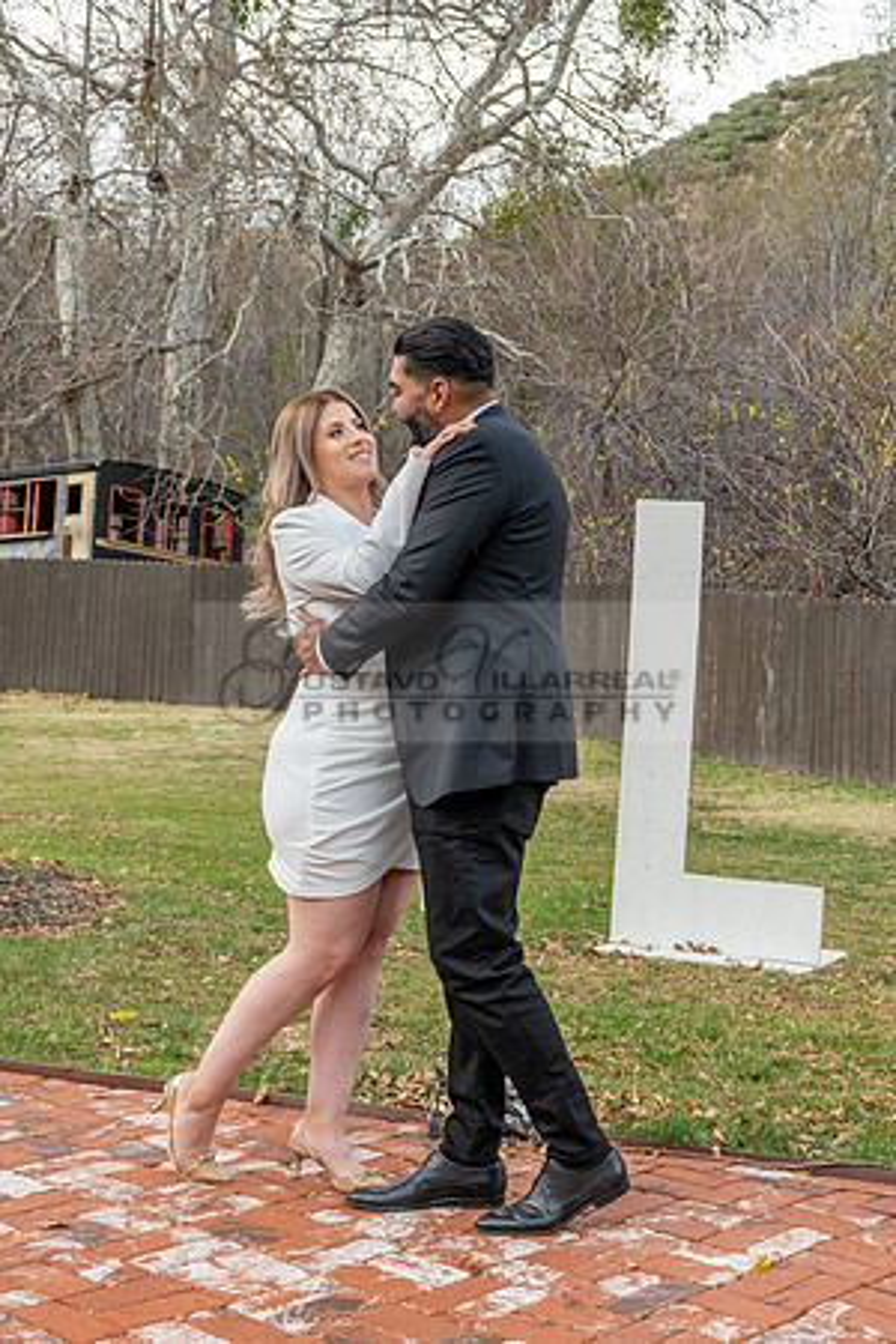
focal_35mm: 51
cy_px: 551
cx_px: 917
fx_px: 1921
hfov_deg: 24.9
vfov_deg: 38.4
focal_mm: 27
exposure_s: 1/125
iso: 200
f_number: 5.6
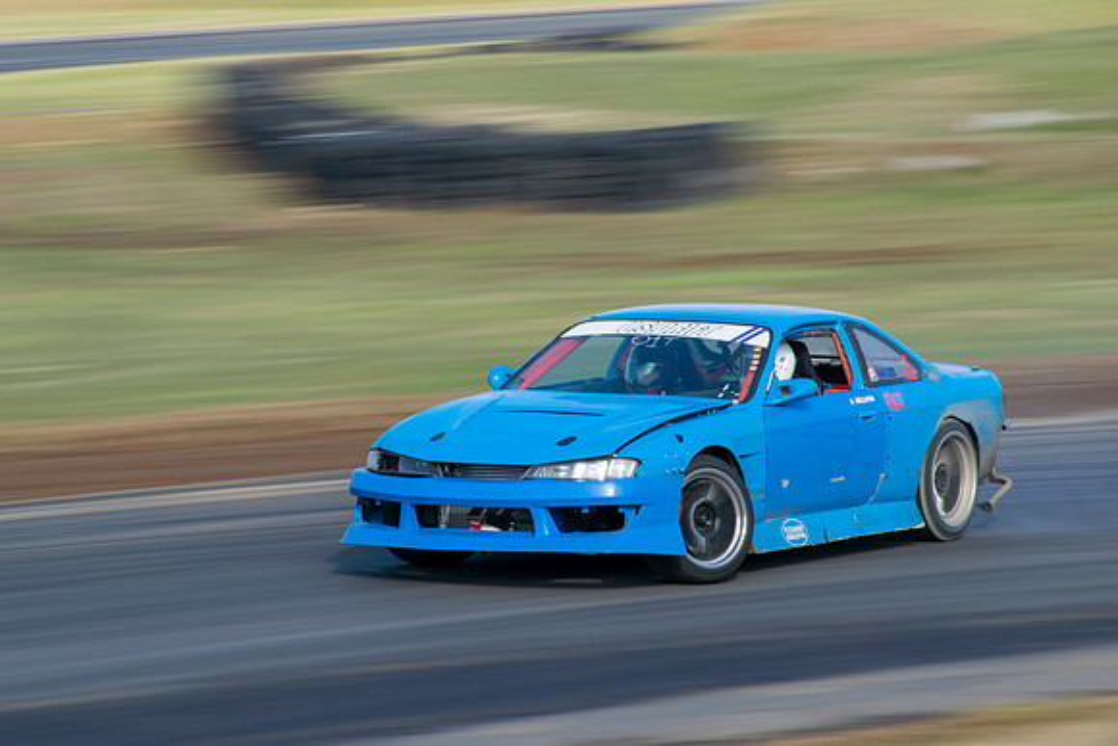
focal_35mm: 315
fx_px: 9784
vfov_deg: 4.4
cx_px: 559
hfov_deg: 6.5
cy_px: 373
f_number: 22
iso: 100
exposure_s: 1/40
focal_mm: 210
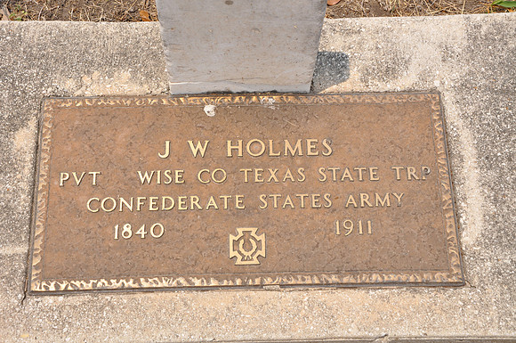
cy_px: 172
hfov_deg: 35.1
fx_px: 816
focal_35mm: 57
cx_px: 258
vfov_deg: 23.7
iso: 200
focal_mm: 38
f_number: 9
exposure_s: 1/320
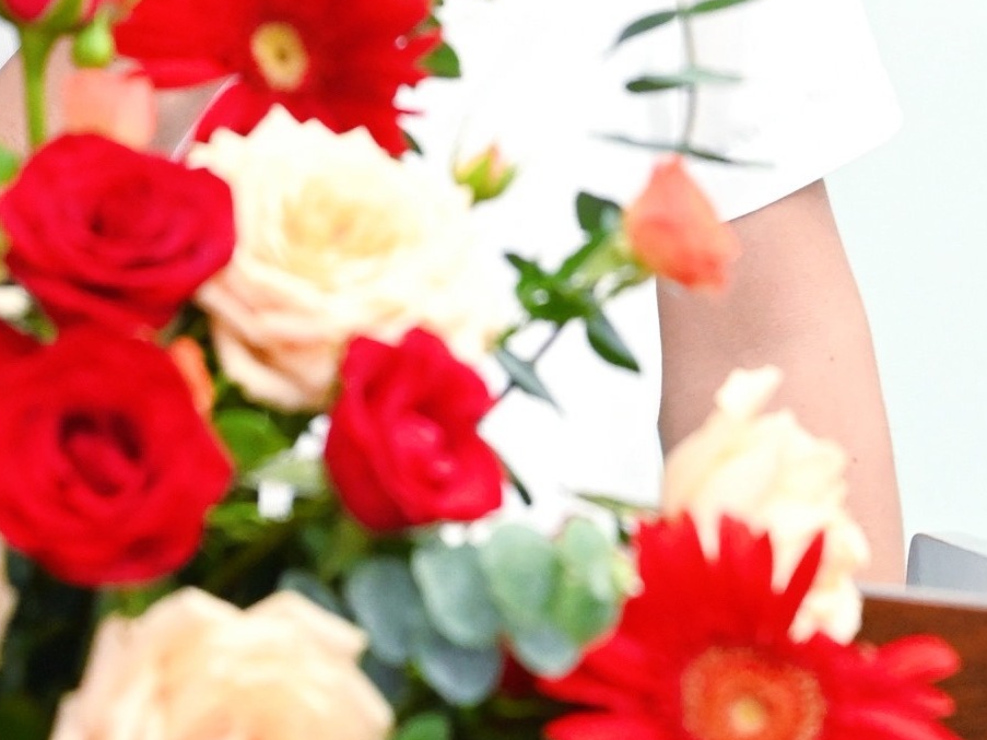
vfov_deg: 6.7
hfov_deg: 9.1
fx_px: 6186
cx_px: 454
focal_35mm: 217
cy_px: -686
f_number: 4.5
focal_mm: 51
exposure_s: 1/160
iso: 2000
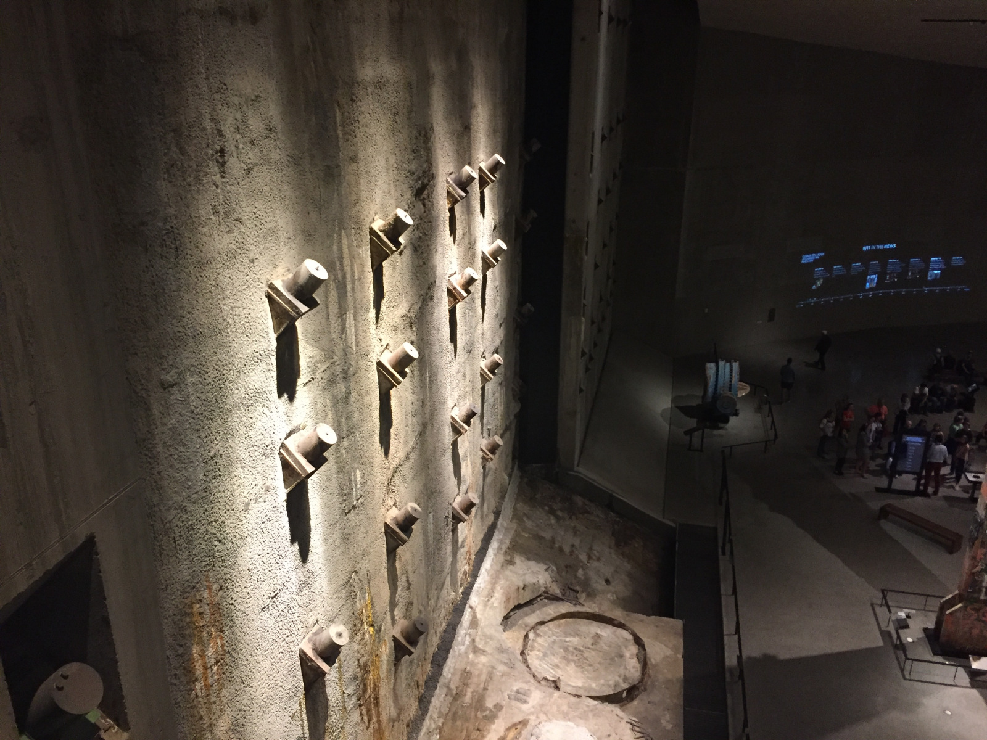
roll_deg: -0.6
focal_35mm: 29
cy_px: 370
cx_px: 494
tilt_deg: -20.9
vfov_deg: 48.2
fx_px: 827
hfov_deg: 61.7
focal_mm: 4.15
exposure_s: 1/30
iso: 250
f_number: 2.2
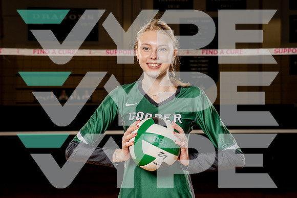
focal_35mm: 67
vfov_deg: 20.4
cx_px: 146
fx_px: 550
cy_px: 97
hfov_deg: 30.2
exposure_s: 1/250
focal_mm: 63
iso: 250
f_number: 5.6
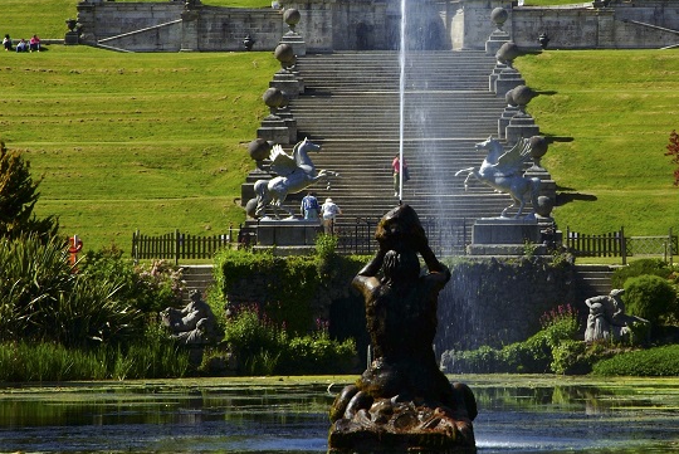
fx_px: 4058
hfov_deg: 9.6
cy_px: 39
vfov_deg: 6.4
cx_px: 374
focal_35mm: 215
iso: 100
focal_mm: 70
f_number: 13
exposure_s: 1/90
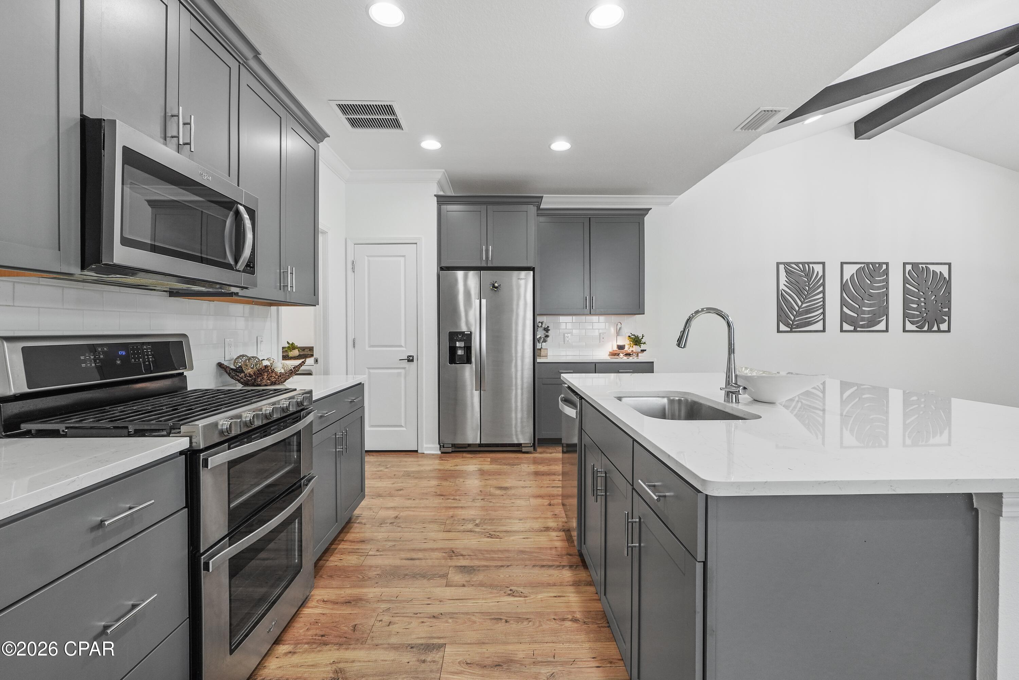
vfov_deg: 77.3
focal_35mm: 15
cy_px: 340
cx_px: 510
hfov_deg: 100.4
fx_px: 425
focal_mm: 10
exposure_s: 1/5
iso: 100
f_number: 6.3
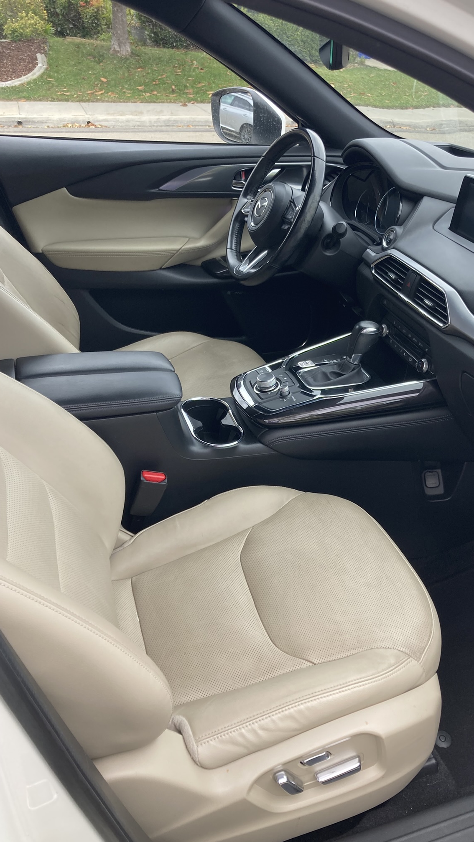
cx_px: 290
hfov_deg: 37.6
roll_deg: -3.2
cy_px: 421
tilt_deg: -28.2
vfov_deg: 62.6
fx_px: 692
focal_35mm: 31
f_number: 1.8
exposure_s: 1/121
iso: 40
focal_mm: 3.99
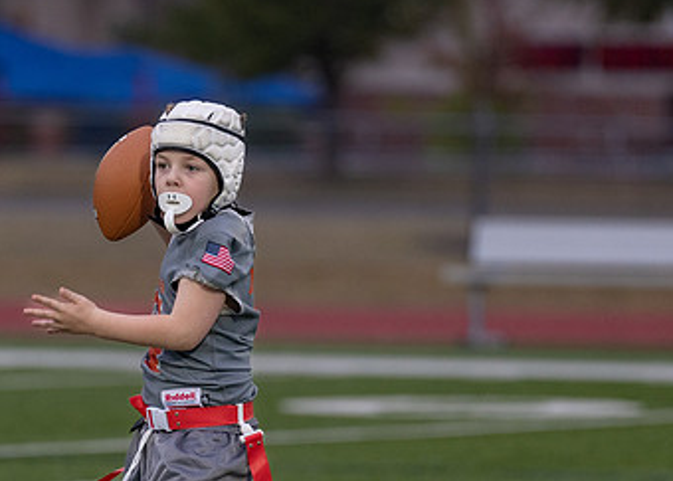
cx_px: 200
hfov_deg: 3.7
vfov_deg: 2.6
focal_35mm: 545
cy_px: 353
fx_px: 10419
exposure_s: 1/1000
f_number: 2.8
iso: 800
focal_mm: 200
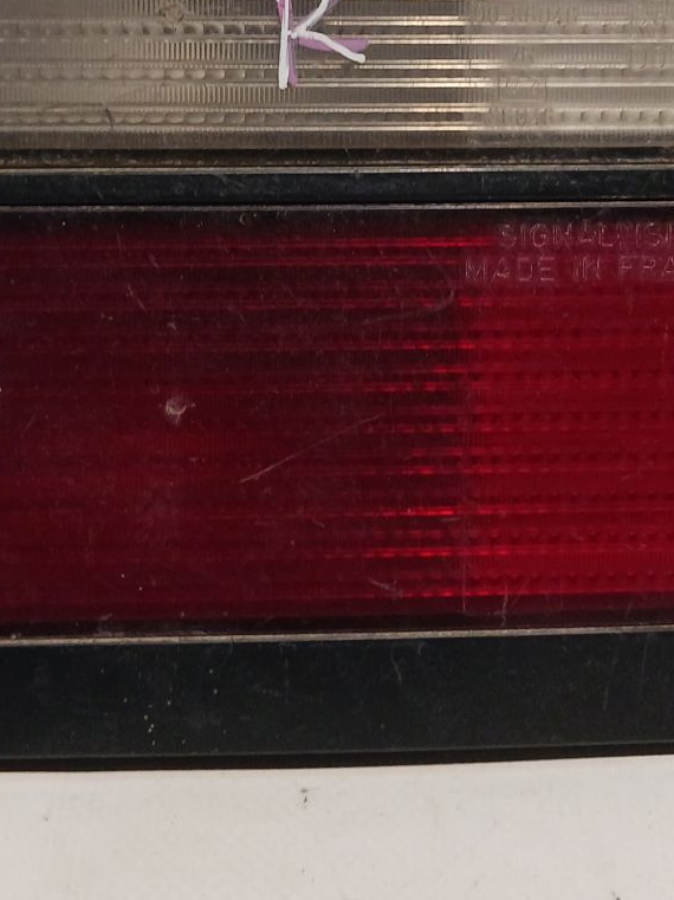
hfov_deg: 20.7
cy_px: 127
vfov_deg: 26.7
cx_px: 407
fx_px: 1845
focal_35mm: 71
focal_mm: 4
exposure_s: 1/50
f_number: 1.8
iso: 400
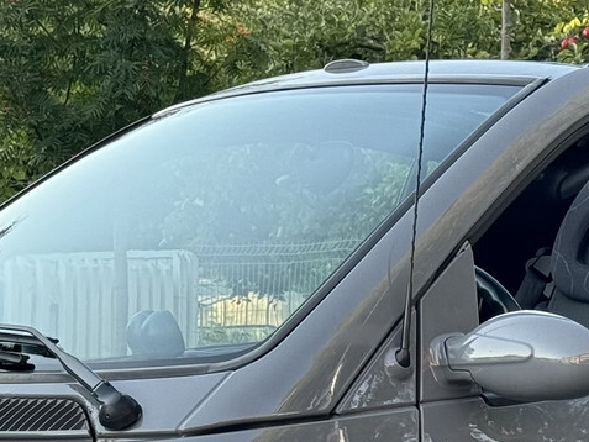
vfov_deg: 9.1
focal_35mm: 161
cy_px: 495
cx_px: 400
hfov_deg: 12.3
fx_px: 2740
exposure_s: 1/345
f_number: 1.78
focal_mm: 6.76
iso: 64
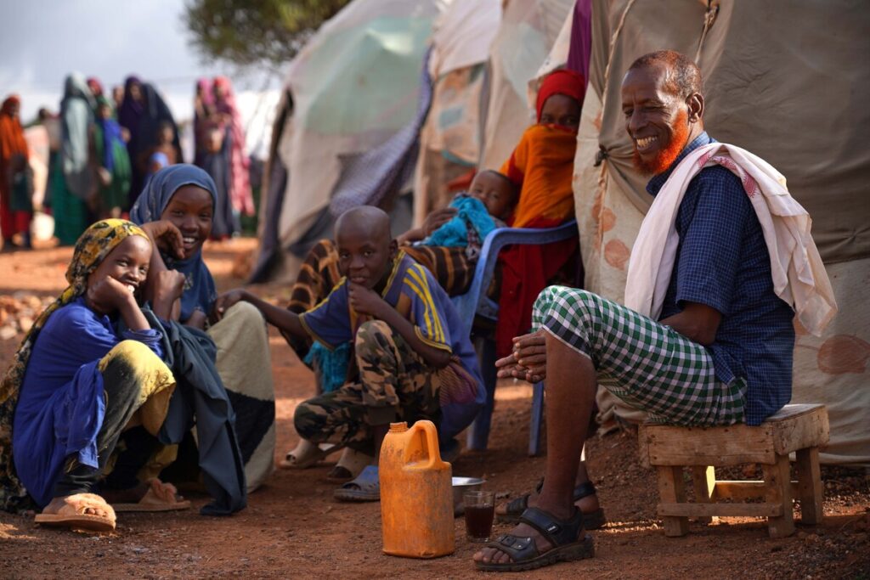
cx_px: 435
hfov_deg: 21.7
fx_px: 2272
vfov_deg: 14.6
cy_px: 290
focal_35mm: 94
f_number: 4
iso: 125
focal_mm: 94
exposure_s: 1/1000
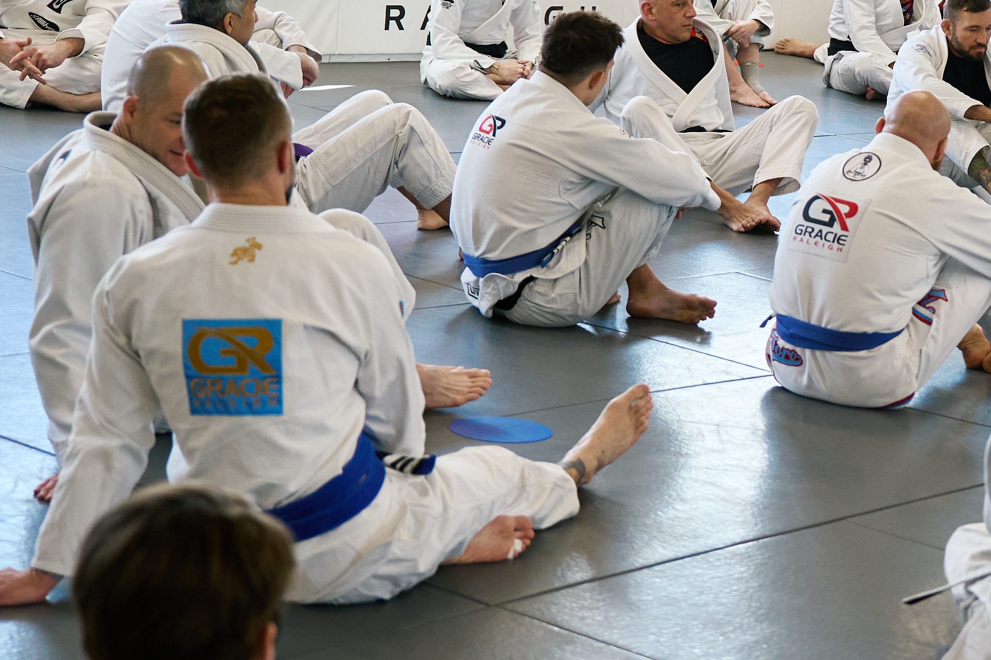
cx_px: 1152
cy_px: 283
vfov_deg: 13.7
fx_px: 2752
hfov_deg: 19.4
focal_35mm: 100
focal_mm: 39
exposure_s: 1/400
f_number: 2.8
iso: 800
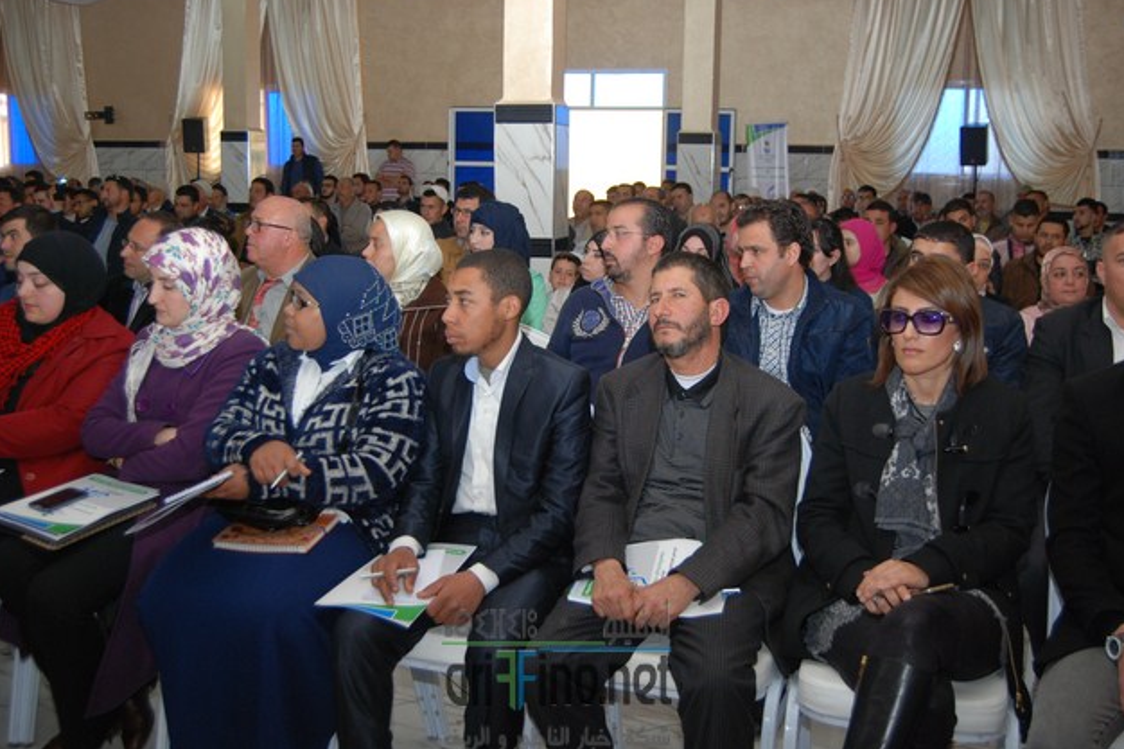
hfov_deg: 48.5
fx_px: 1248
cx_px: 557
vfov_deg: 33.4
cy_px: 366
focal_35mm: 40
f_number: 4.2
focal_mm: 26
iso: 400
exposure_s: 1/60
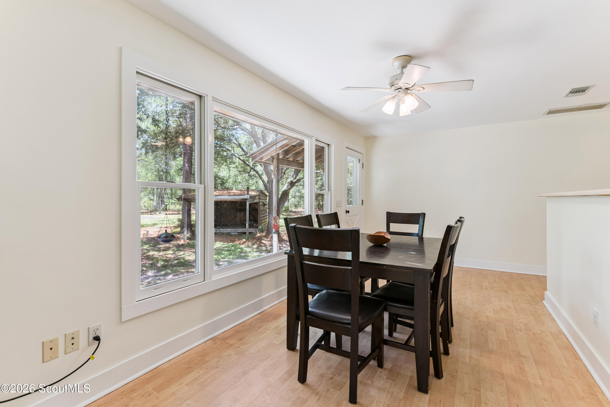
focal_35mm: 17
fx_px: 288
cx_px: 305
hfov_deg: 93.3
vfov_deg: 70.5
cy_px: 204
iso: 250
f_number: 8
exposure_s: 1/60
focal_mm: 17
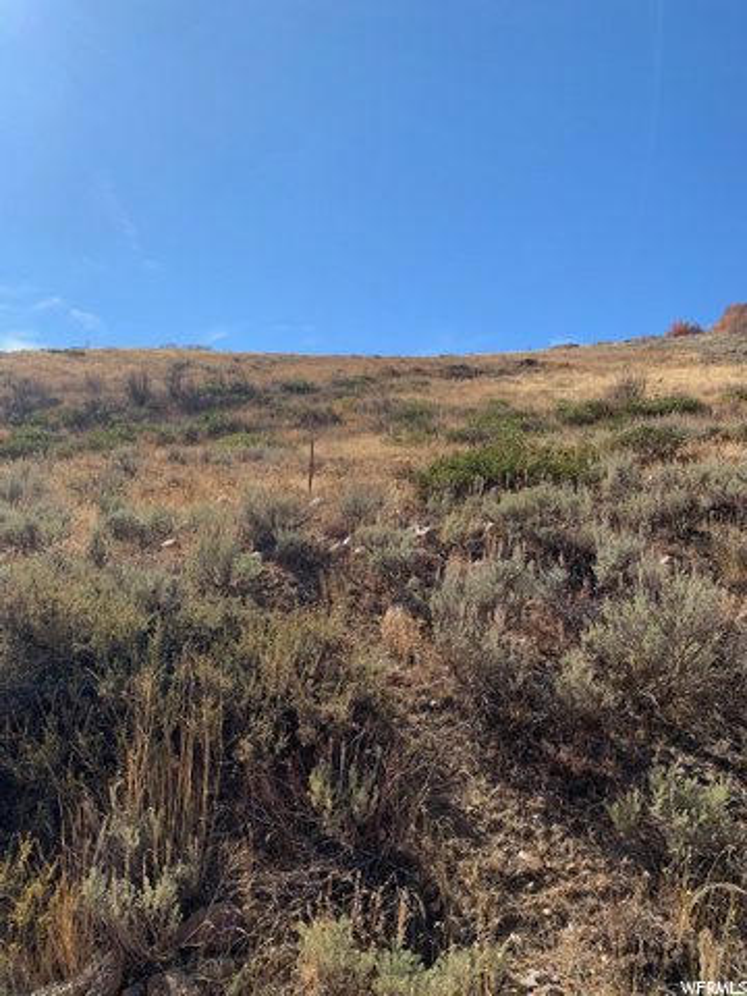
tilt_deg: +5.2
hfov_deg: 53.1
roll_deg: -5.1
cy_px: 498
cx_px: 374
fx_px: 748
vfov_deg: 67.3
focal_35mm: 26
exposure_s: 1/1916
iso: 25
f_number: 1.8
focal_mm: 4.25
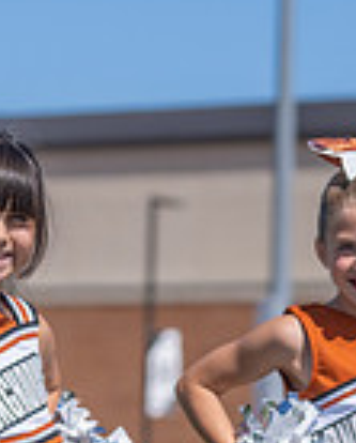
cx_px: 348
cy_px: 548
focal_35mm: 348
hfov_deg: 4.5
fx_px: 4568
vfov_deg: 5.5
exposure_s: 1/2500
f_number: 3.5
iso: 125
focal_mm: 83
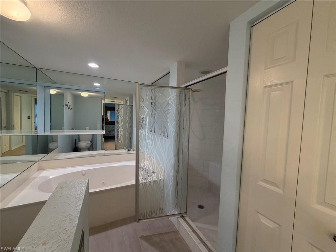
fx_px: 136
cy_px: 126
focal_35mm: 14
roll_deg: -1.2
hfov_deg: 102.1
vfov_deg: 85.7
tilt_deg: -3.0
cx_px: 168
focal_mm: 2.22
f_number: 2.2
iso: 320
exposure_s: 1/112
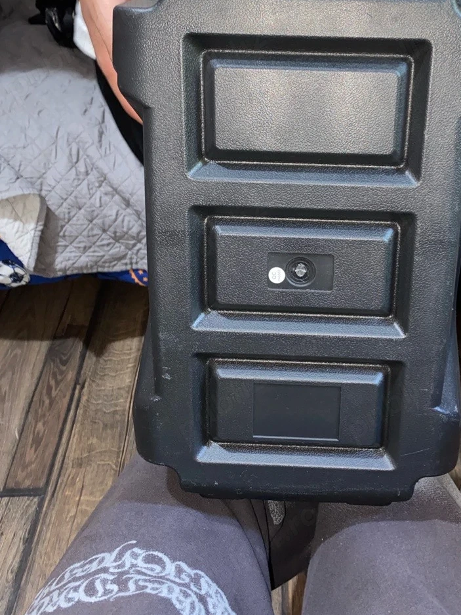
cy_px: 243
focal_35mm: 37
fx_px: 657
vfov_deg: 49.8
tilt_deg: -38.1
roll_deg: +1.4
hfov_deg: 38.4
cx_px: 291
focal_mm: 4.25
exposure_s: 1/4
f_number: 1.8
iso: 64
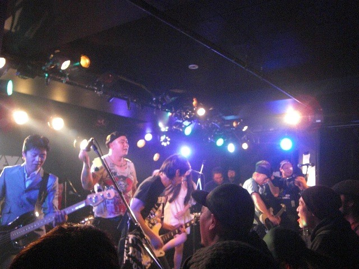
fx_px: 404
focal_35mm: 39
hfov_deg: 47.9
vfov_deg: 36.8
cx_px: 180
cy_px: 134
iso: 800
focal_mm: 6.9
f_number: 3
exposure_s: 1/50
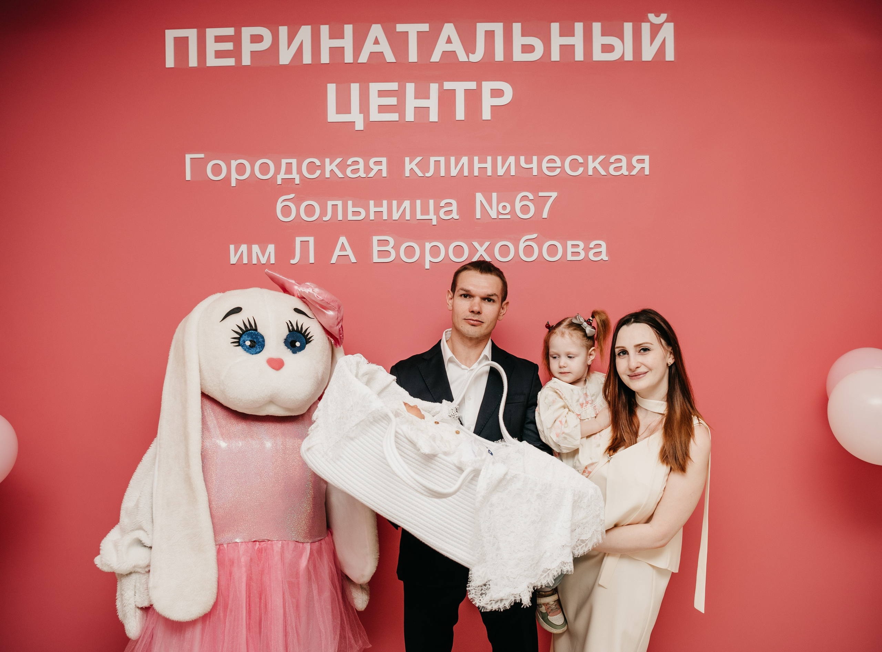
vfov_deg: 50.8
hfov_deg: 65.5
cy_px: 343
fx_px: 685
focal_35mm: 27
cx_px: 455
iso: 160
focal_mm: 24
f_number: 4
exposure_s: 1/160
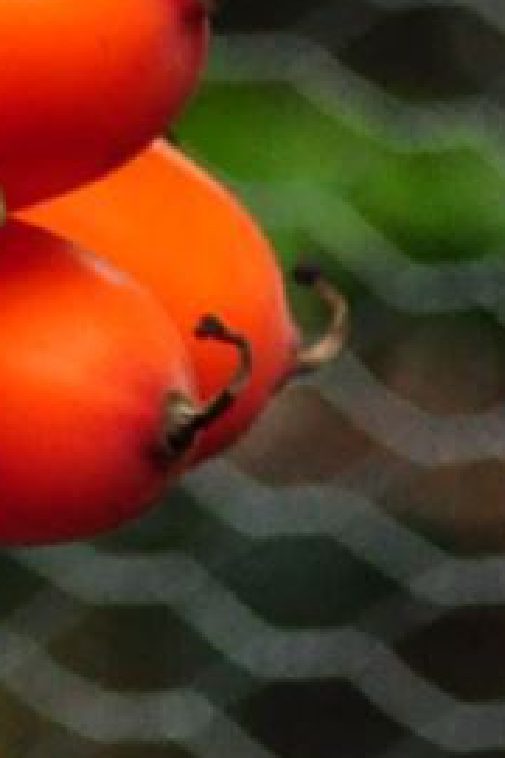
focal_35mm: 448
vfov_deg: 4.6
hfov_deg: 3.0
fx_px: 9426
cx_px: -1202
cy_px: -136
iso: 1250
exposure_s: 1/50
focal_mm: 38
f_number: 5.6
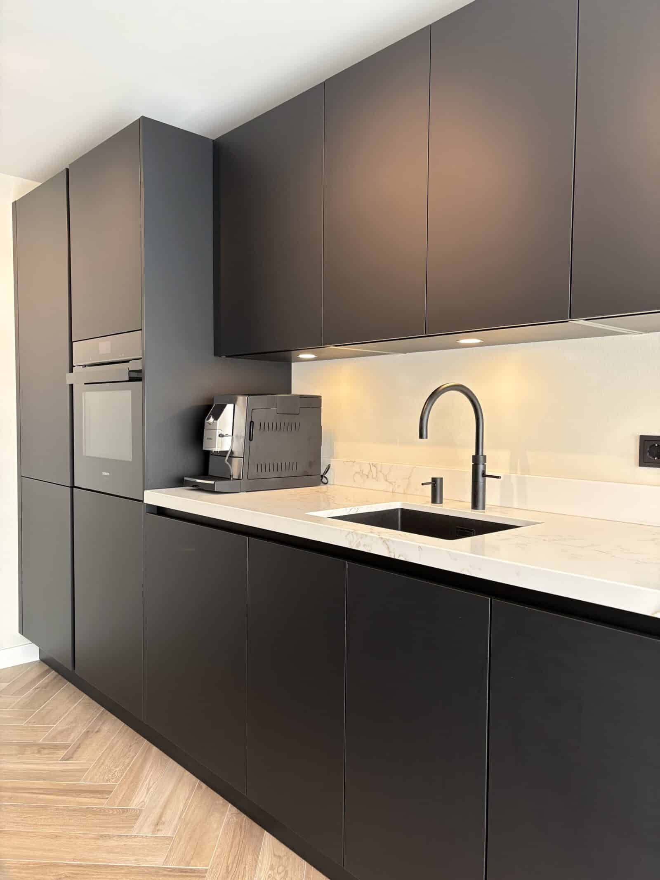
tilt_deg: -2.3
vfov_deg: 67.3
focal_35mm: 26
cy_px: 440
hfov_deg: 53.1
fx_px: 661
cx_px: 330
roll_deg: -0.6
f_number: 1.6
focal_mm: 5.96
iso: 125
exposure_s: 1/100
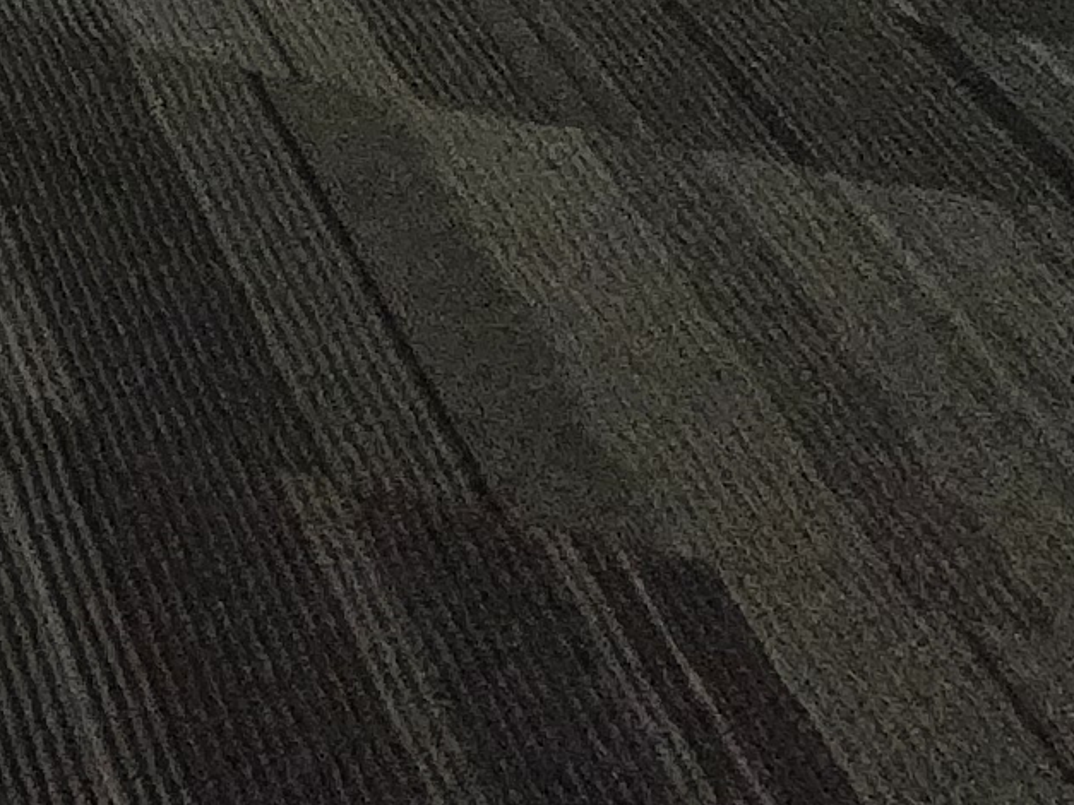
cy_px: -1749
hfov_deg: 13.3
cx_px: -1785
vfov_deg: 10.6
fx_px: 2575
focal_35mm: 83
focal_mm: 1.7
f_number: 2.2
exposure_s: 1/50
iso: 400
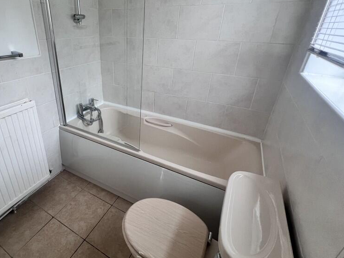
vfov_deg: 71.3
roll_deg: -0.1
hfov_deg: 86.1
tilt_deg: -24.6
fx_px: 179
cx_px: 130
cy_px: 112
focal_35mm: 18
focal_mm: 1.57
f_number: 1.8
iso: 160
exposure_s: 1/50
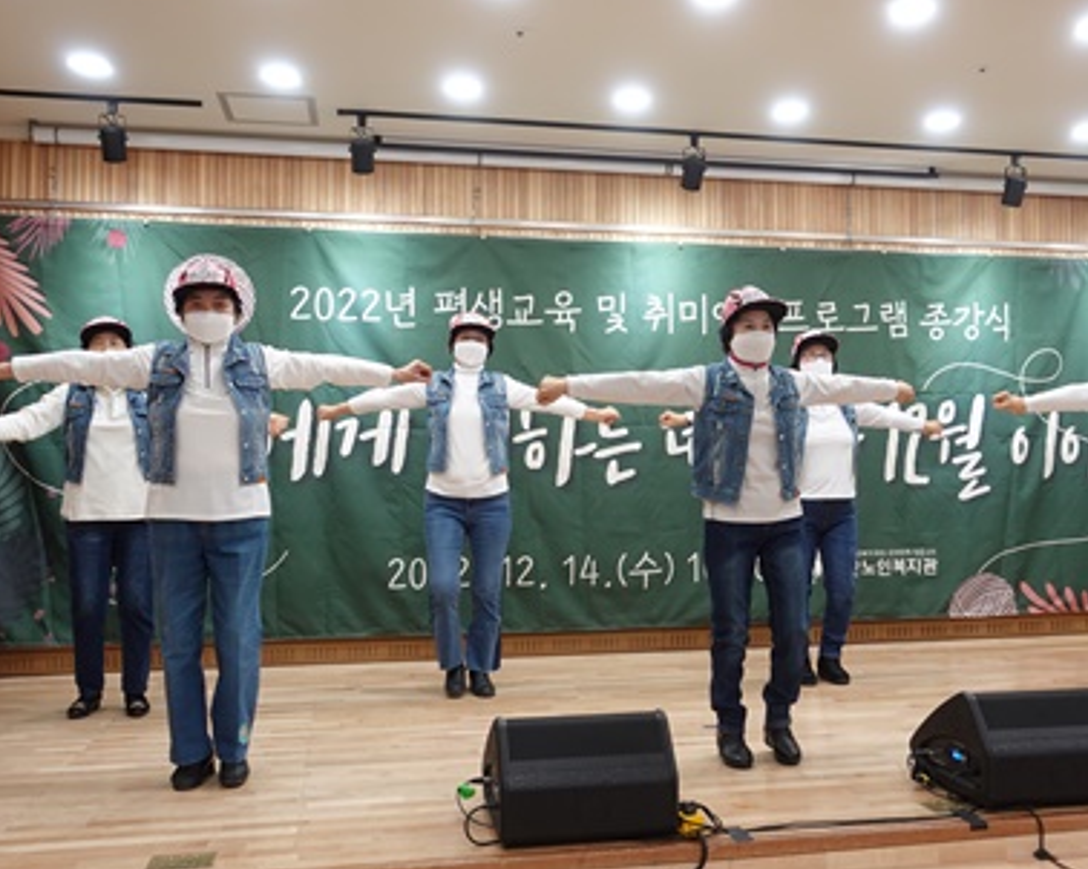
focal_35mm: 36
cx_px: 622
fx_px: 1159
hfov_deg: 50.1
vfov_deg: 41.1
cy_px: 445
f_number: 2.5
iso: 125
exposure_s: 1/30
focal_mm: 11.4
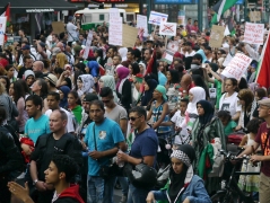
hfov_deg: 17.5
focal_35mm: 112
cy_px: 94
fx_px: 875
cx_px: 195
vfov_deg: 13.3
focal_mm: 20
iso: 160
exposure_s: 1/640
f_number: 1.7
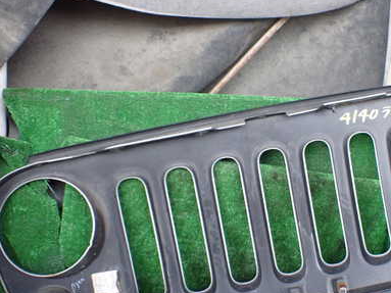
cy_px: 158
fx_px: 531
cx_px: 273
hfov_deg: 39.8
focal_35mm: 47
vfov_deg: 30.8
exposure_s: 1/125
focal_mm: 5.4
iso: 800
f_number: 2.3
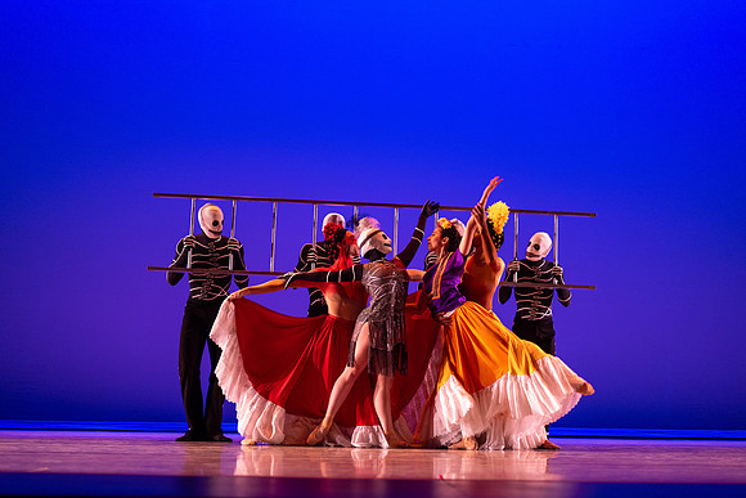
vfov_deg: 24.6
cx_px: 373
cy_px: 249
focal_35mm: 55
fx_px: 1140
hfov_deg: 36.2
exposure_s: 1/200
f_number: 1.8
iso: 1250
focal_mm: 55
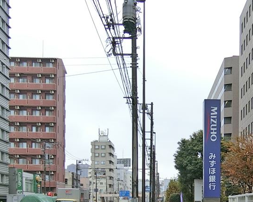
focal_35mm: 55
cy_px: 221
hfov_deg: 33.6
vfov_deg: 25.6
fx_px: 412
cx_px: 186
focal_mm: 4.06
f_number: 2.7
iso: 80
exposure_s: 1/200
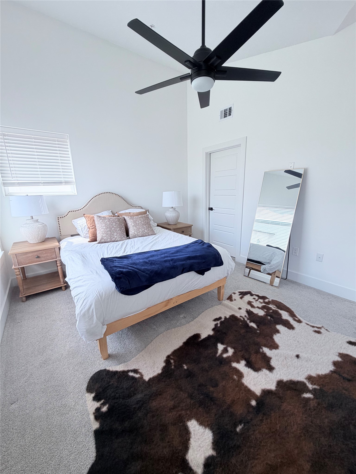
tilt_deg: -13.8
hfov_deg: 85.7
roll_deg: +1.5
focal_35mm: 14
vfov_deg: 102.1
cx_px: 178
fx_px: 192
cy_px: 237
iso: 64
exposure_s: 1/121
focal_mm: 2.22
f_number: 2.2
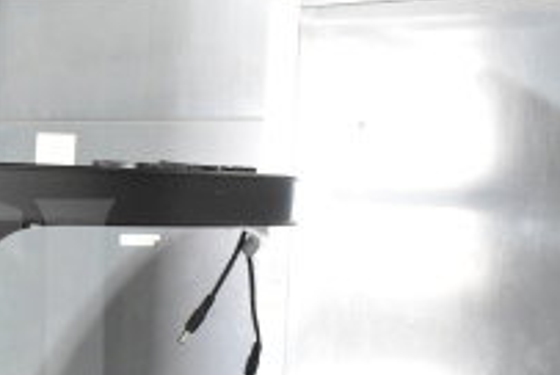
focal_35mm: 104
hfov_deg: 18.5
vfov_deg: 13.0
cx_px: -135
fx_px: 1612
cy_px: 418
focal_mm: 23
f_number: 5.6
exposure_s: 1/125
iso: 6400
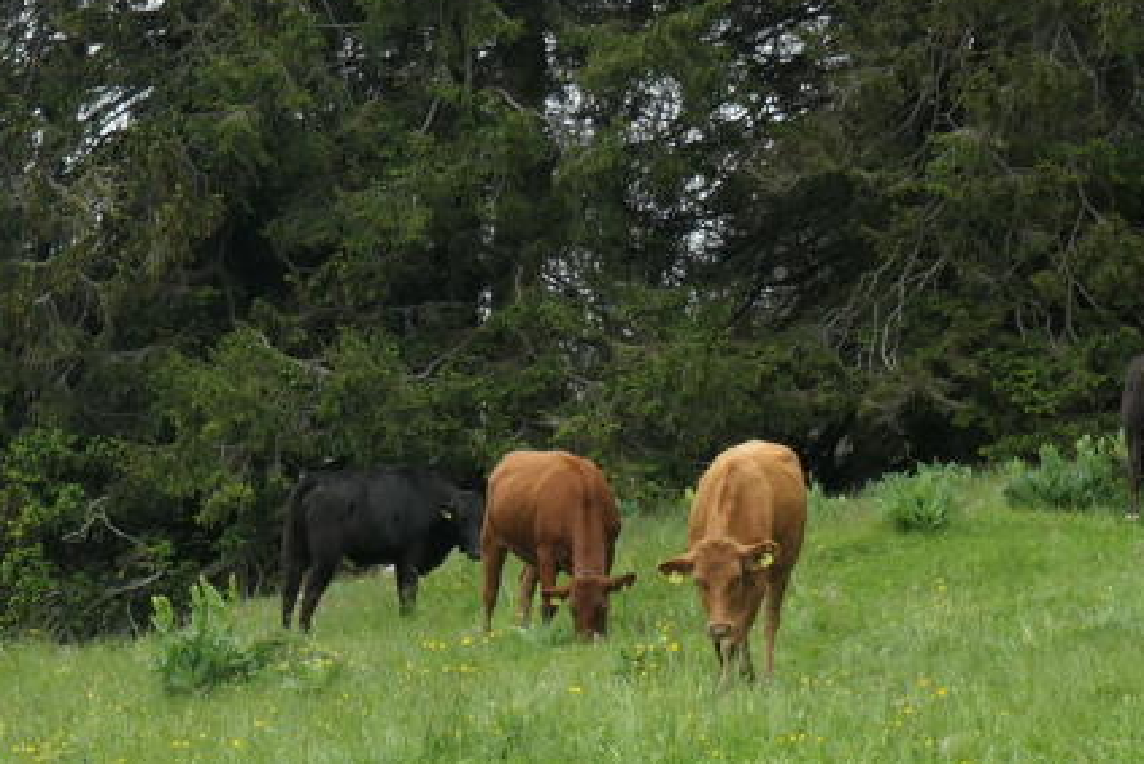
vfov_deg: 9.0
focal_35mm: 152
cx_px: 424
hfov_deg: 13.5
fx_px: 4832
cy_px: 467
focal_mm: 15.8
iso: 200
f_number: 4
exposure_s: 1/250
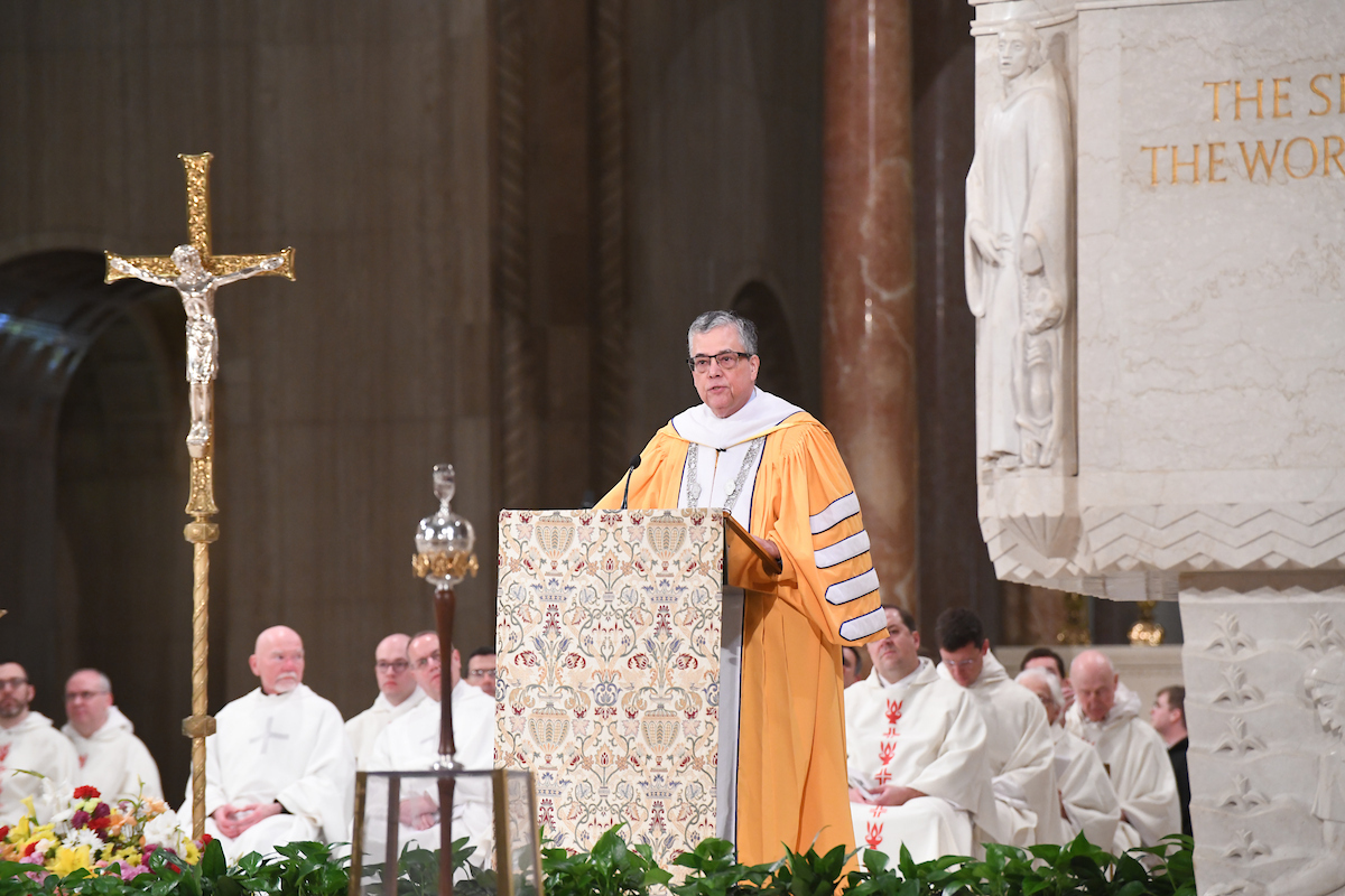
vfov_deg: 7.0
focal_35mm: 195
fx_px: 7285
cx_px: 672
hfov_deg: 10.5
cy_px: 448
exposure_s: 1/100
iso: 4000
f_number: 5.6
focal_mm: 195
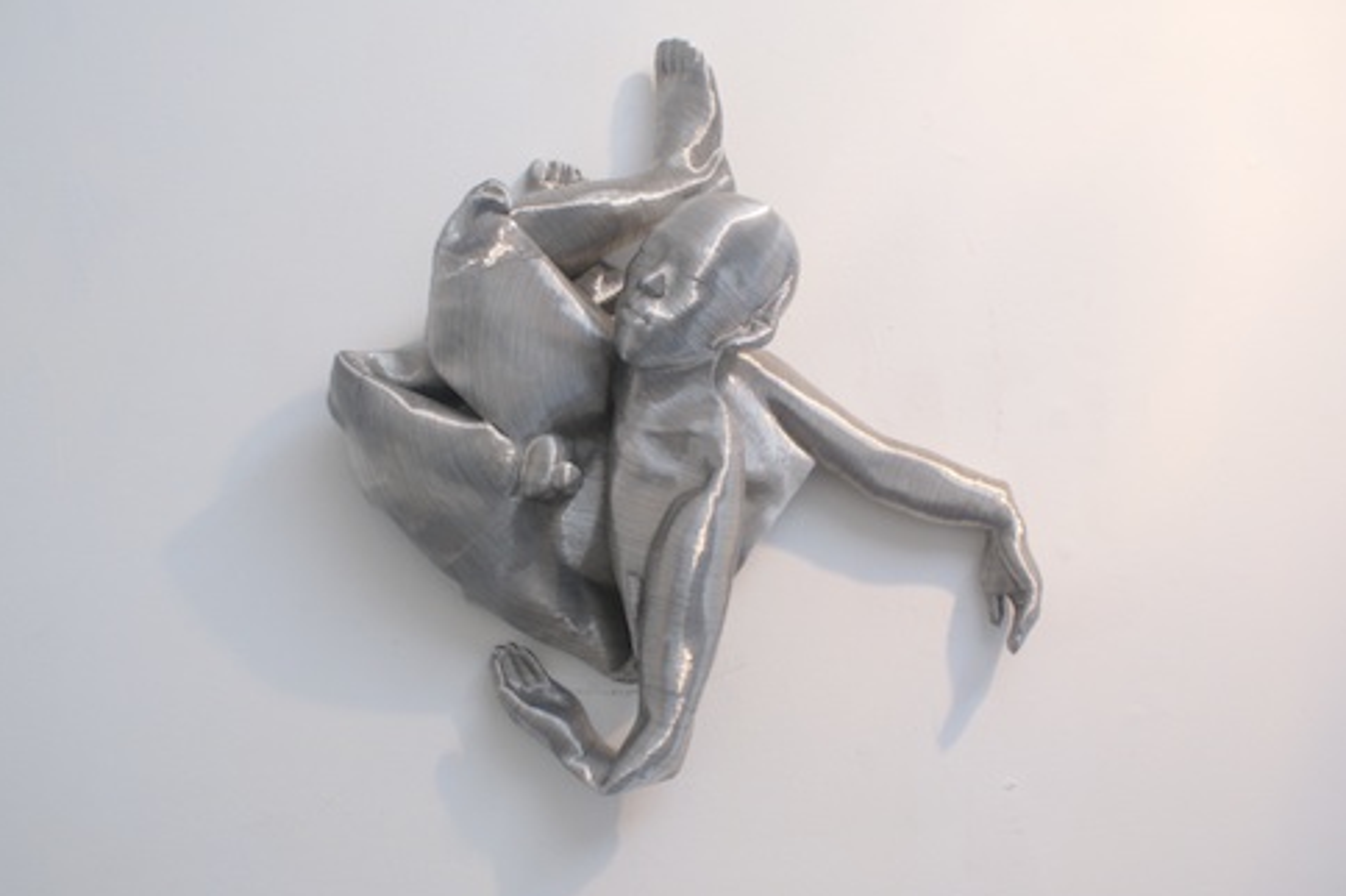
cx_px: 679
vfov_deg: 42.3
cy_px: 455
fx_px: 1158
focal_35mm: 31
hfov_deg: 60.3
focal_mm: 20
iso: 320
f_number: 4
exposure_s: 1/30
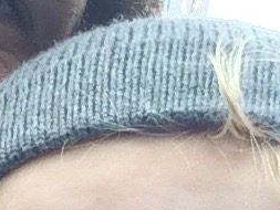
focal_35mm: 157
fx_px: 1271
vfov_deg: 9.4
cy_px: 150
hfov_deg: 12.5
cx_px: 241
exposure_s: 1/100
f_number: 2.4
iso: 80
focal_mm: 2.15
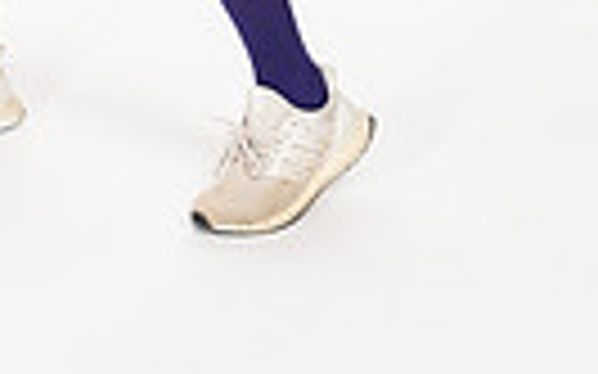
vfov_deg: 7.1
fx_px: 2802
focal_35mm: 172
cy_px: -536
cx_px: 81
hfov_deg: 12.1
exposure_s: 1/250
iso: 250
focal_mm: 50
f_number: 5.6
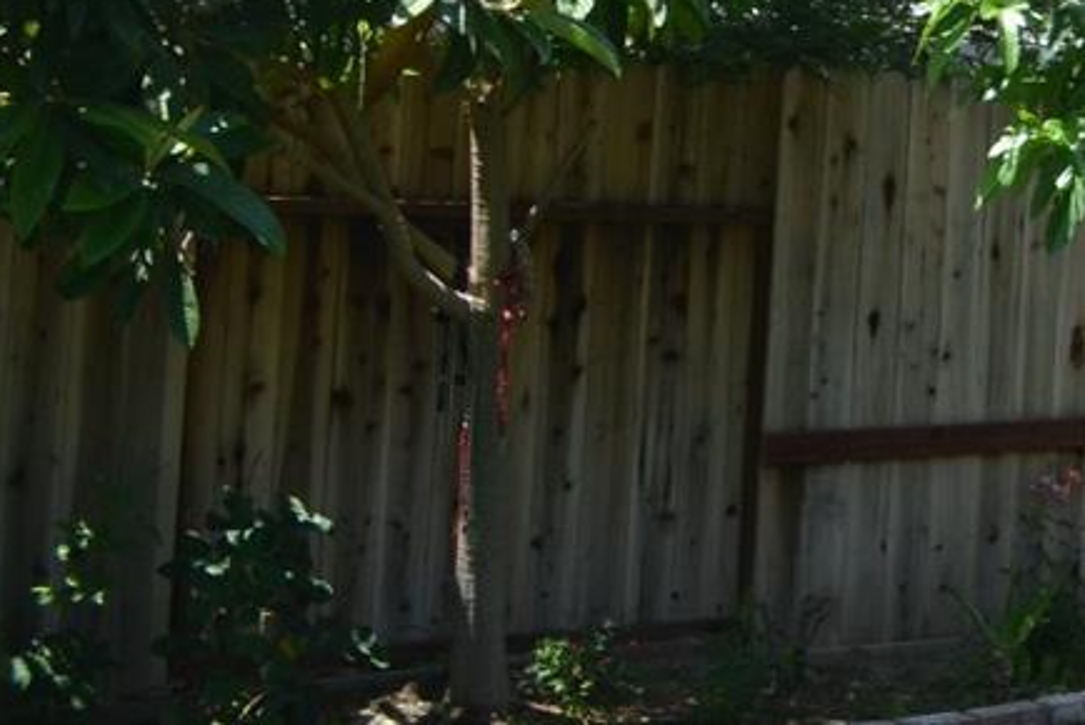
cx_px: 1805
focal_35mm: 93
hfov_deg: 18.4
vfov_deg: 14.4
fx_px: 2805
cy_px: -55
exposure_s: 1/200
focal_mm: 18
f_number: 7.1
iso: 200
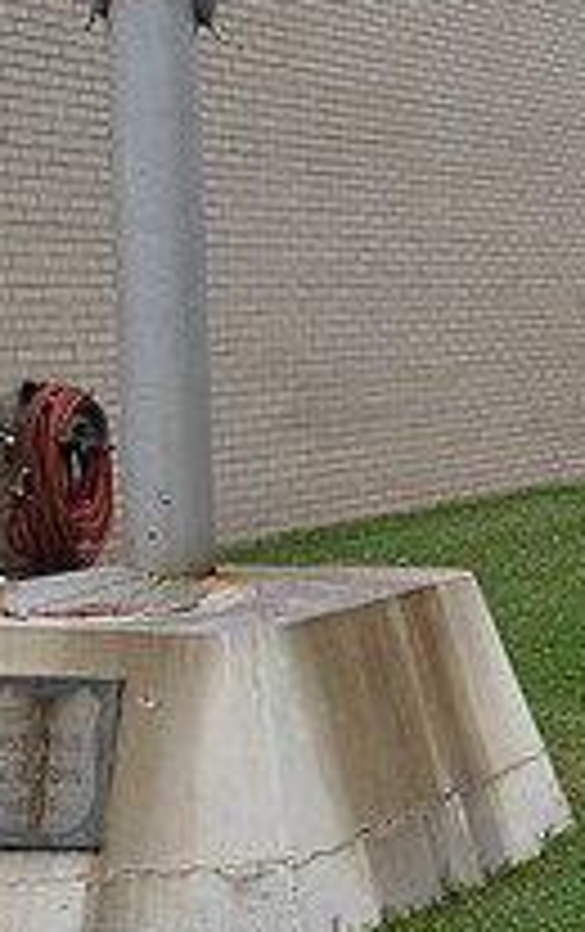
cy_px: 448
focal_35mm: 94
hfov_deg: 12.0
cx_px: 1264
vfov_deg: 22.1
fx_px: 2390
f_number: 9
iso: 200
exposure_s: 1/80
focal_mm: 22
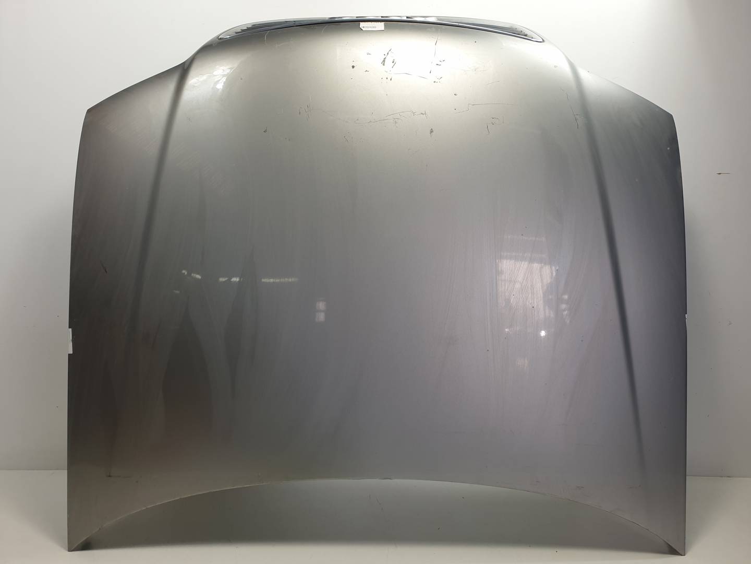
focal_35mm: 26
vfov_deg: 53.1
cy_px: 282
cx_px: 376
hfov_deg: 67.3
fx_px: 564
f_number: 2.4
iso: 50
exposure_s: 1/100
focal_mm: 4.3
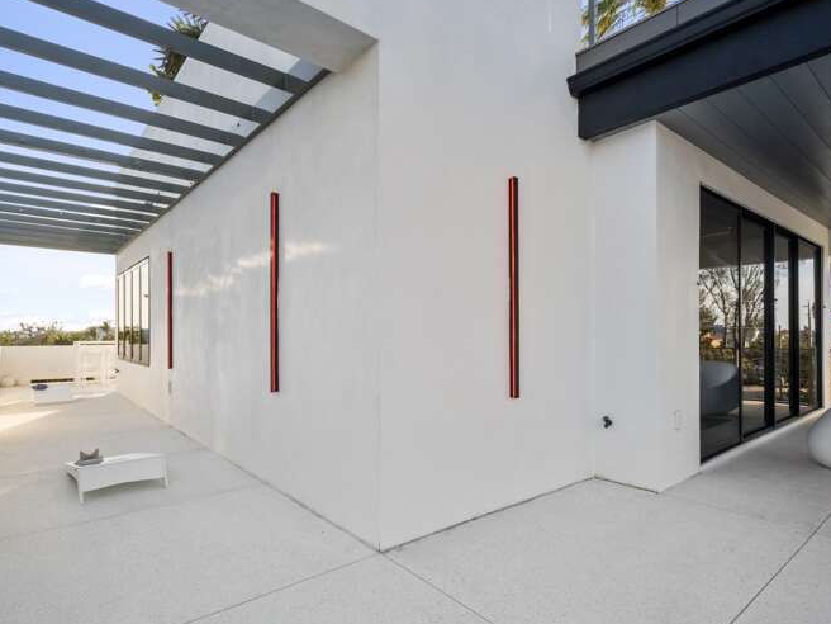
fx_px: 432
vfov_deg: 71.6
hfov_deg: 87.7
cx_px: 403
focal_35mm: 18
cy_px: 308
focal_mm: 10.5
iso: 640
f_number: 14
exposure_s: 1/125
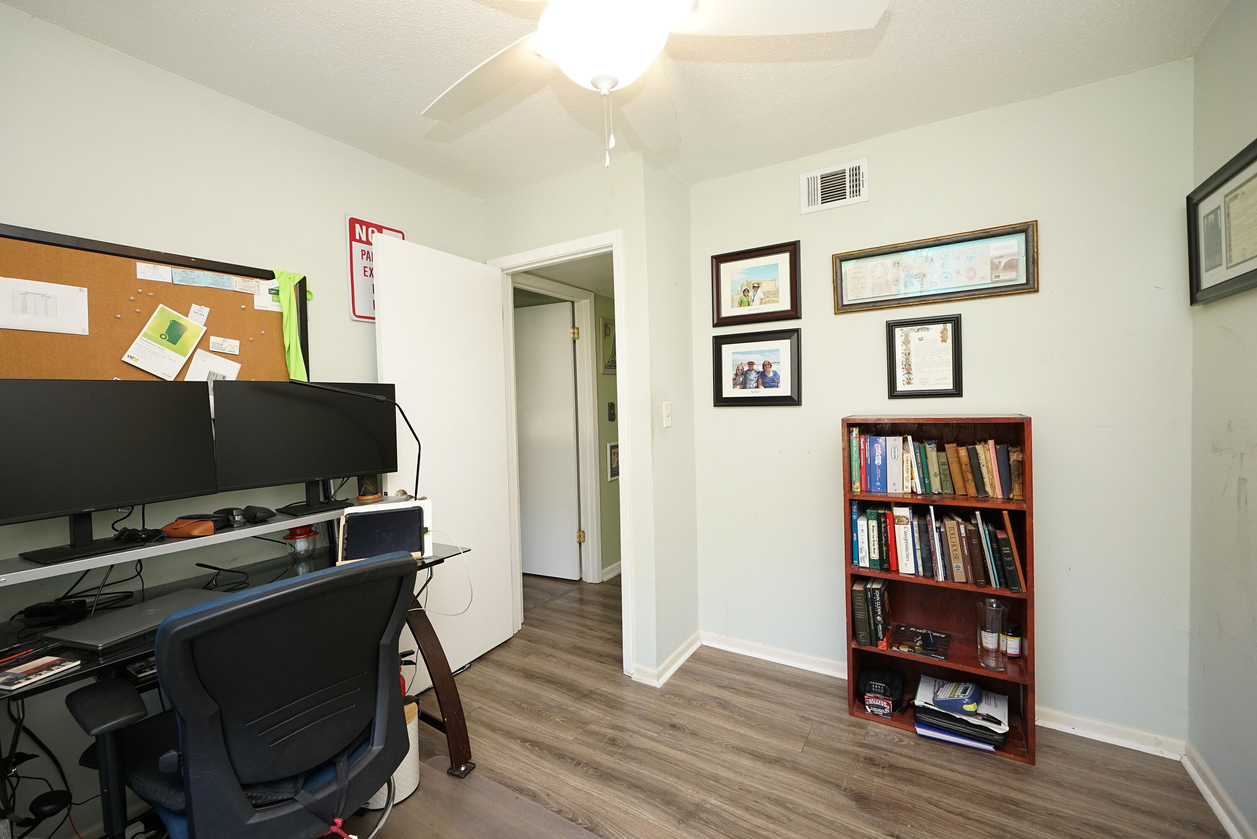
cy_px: 420
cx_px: 628
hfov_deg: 100.4
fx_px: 524
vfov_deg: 77.3
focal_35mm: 15
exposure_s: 1/60
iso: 800
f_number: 4
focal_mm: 10
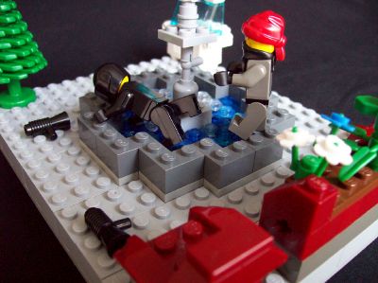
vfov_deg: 39.6
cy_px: 142
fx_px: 393
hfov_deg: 51.4
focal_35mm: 36
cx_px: 189
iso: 160
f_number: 2.7
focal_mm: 6
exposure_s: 1/8
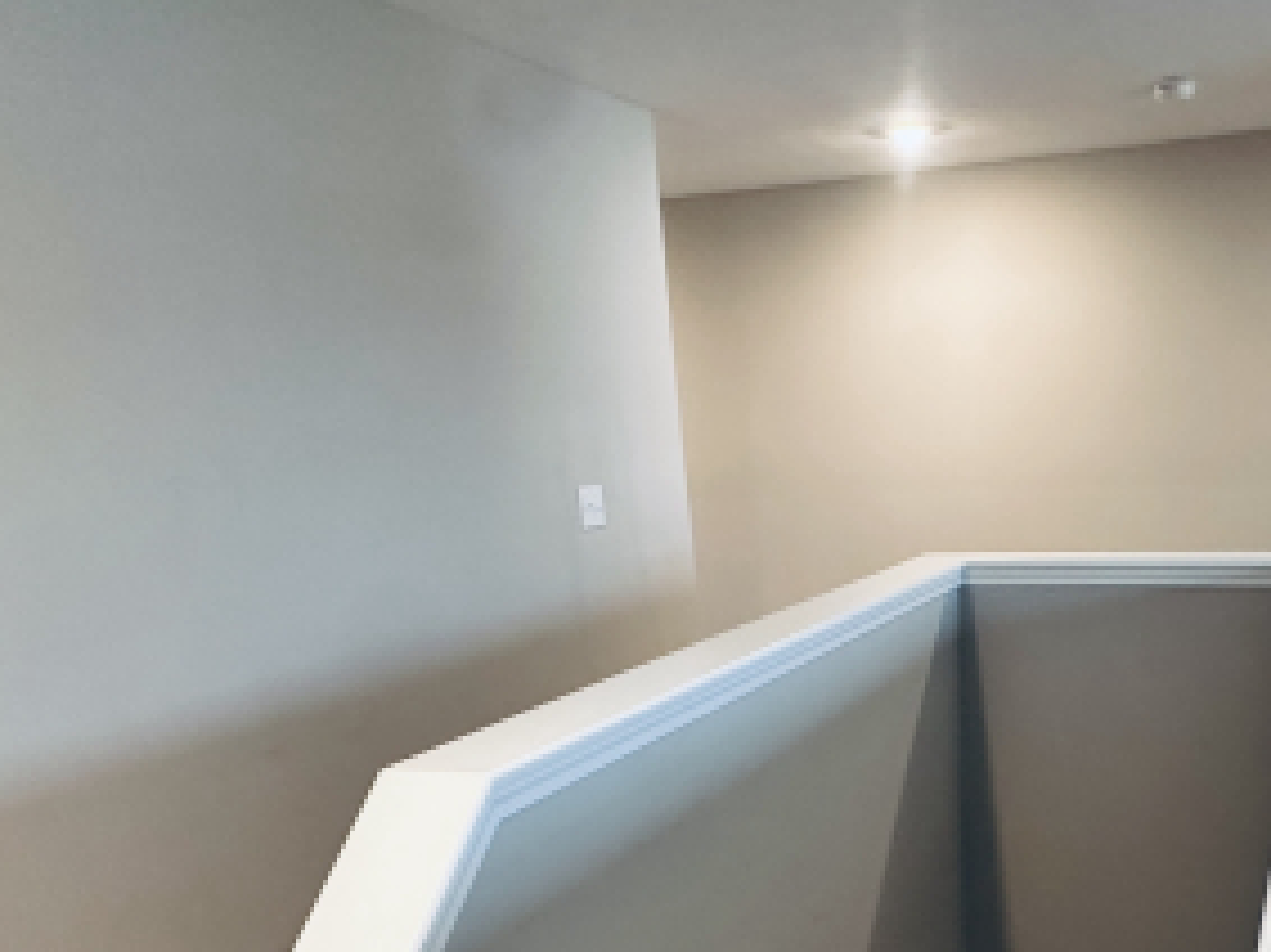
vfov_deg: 39.7
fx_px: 1211
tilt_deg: -21.8
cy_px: 862
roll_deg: +3.2
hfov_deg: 53.8
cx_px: 891
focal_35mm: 33
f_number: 2.2
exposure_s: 1/60
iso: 250
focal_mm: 2.22
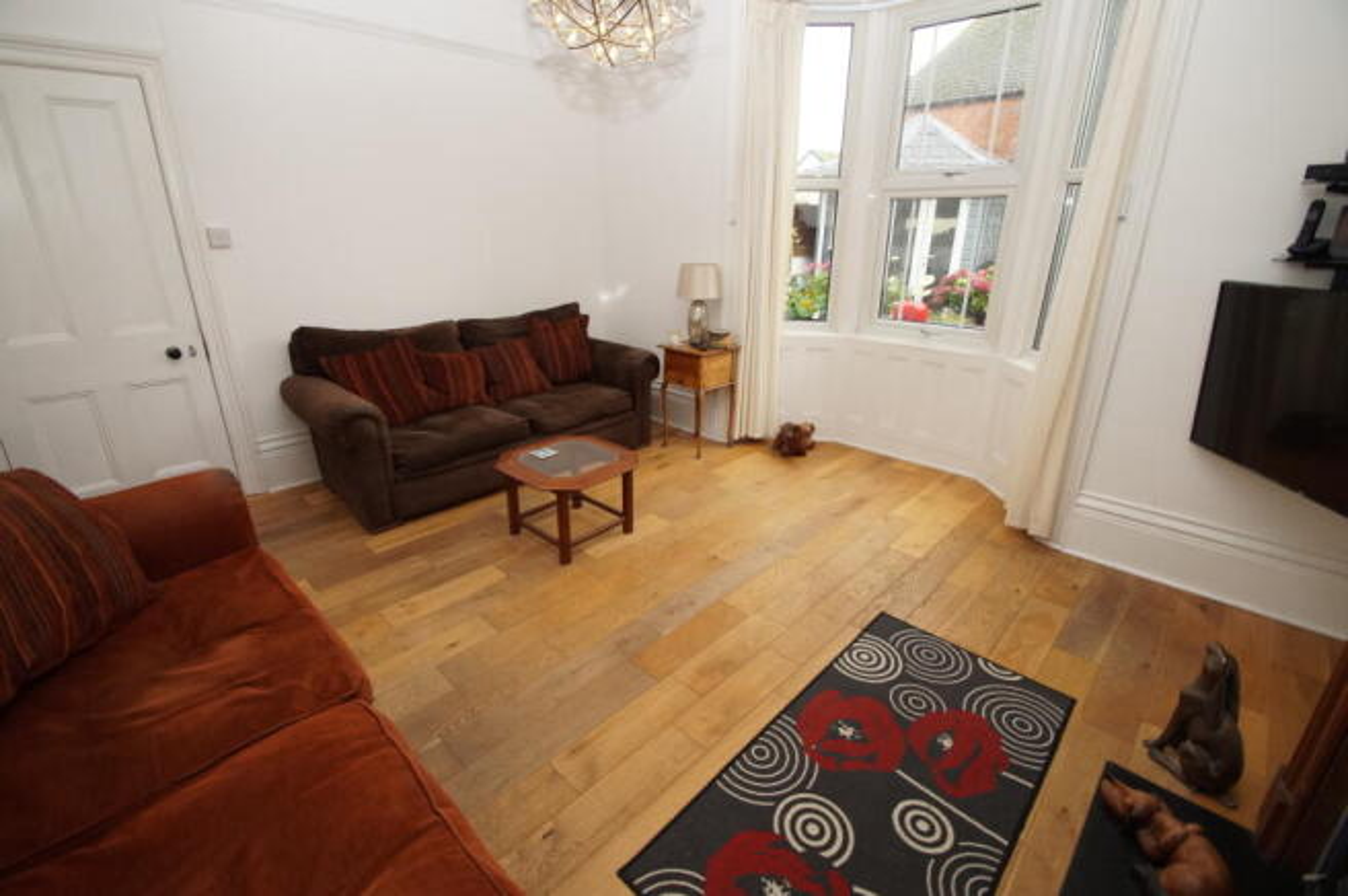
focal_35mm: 15
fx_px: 561
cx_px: 674
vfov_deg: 77.2
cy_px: 448
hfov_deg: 100.4
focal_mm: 10
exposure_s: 1/160
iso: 800
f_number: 3.5
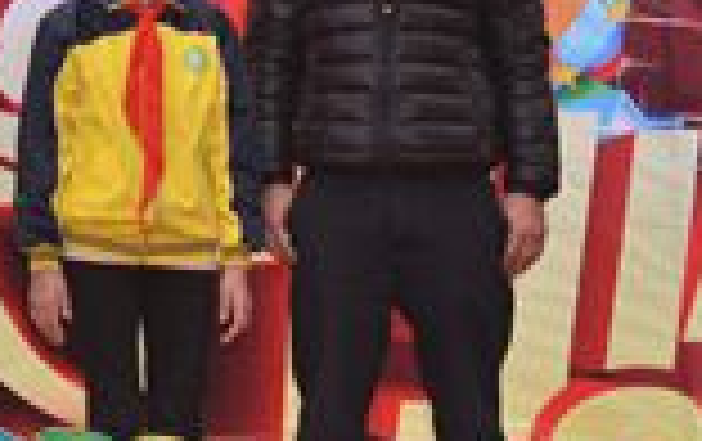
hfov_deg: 14.3
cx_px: -346
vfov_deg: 9.5
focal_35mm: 137
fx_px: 2625
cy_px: 11
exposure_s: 1/20
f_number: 5
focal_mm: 42
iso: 160
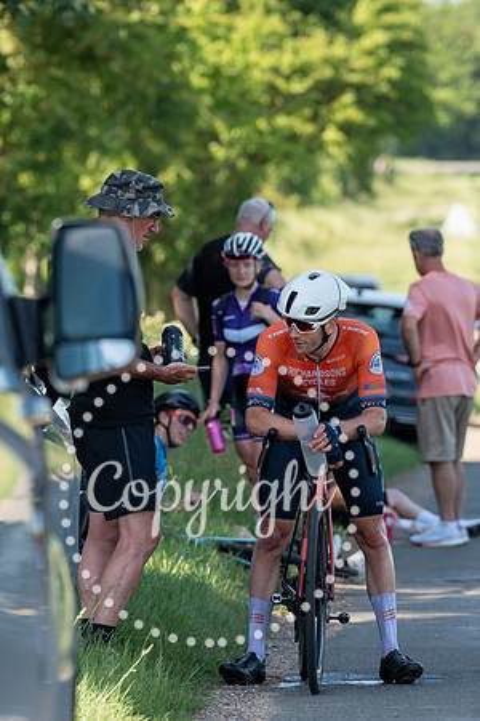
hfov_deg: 3.8
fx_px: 7261
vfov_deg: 5.7
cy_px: 285
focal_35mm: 363
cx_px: 293
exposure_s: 1/1250
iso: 500
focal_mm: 200
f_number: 4.5
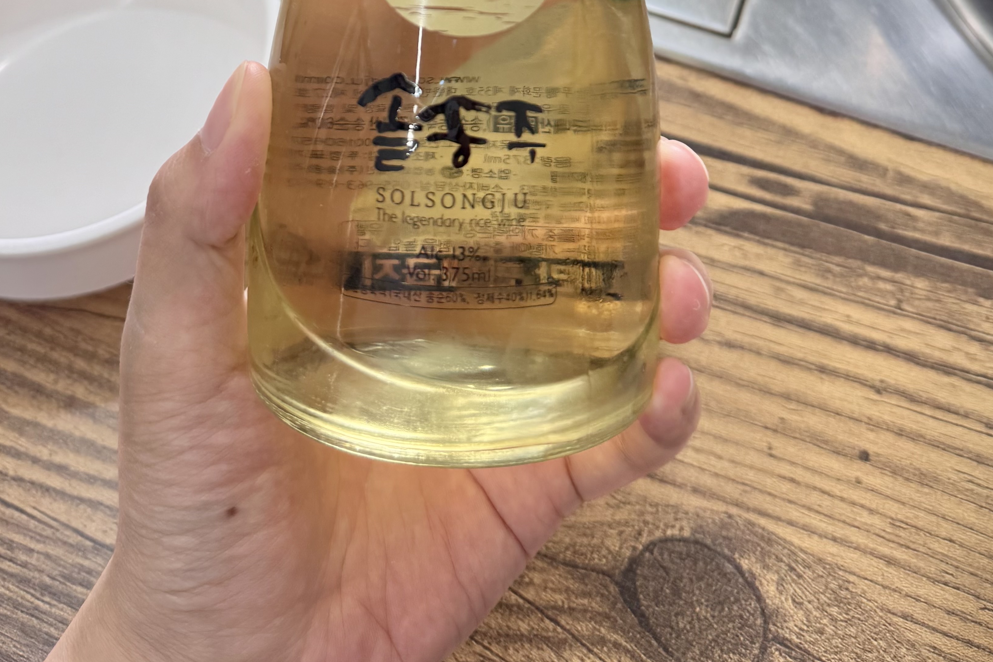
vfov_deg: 26.5
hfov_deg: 44.5
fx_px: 1214
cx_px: 468
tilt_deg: -46.1
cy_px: -164
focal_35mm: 44
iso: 100
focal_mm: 6.76
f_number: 1.78
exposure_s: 1/120
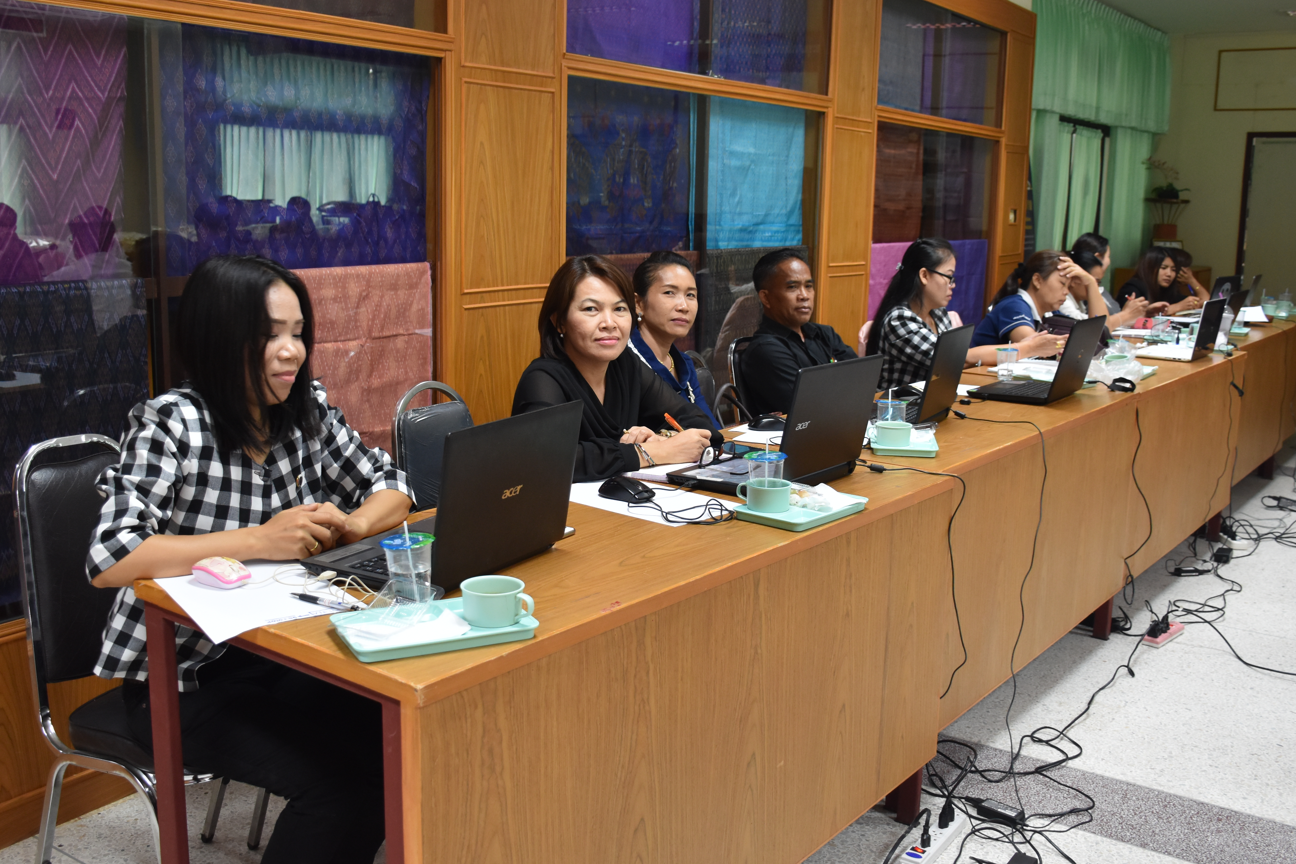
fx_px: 1224
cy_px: 401
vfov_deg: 38.9
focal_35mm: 34
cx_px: 663
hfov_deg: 55.8
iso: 800
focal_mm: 20
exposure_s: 1/60
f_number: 3.5
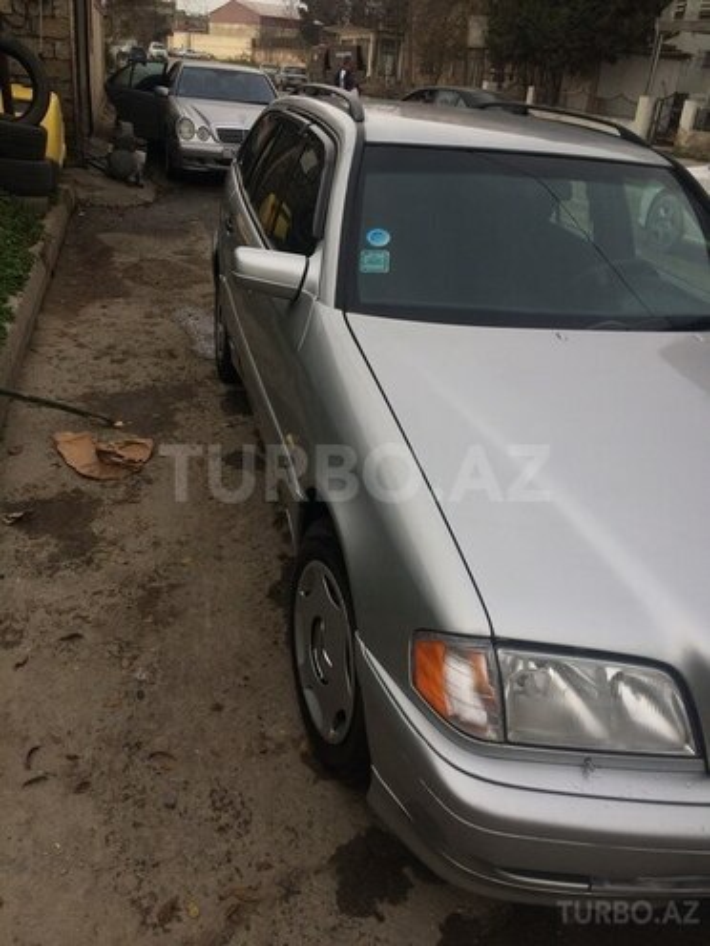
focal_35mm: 29
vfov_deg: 61.7
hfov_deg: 48.2
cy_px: 473
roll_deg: -6.2
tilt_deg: -26.9
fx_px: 793
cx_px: 355
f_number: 2.2
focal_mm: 4.15
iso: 32
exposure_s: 1/720
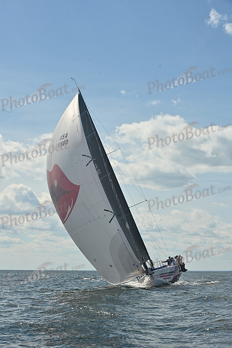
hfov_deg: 19.5
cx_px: 116
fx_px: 676
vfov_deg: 28.8
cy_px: 174
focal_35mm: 70
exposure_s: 1/1000
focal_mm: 70
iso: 250
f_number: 13
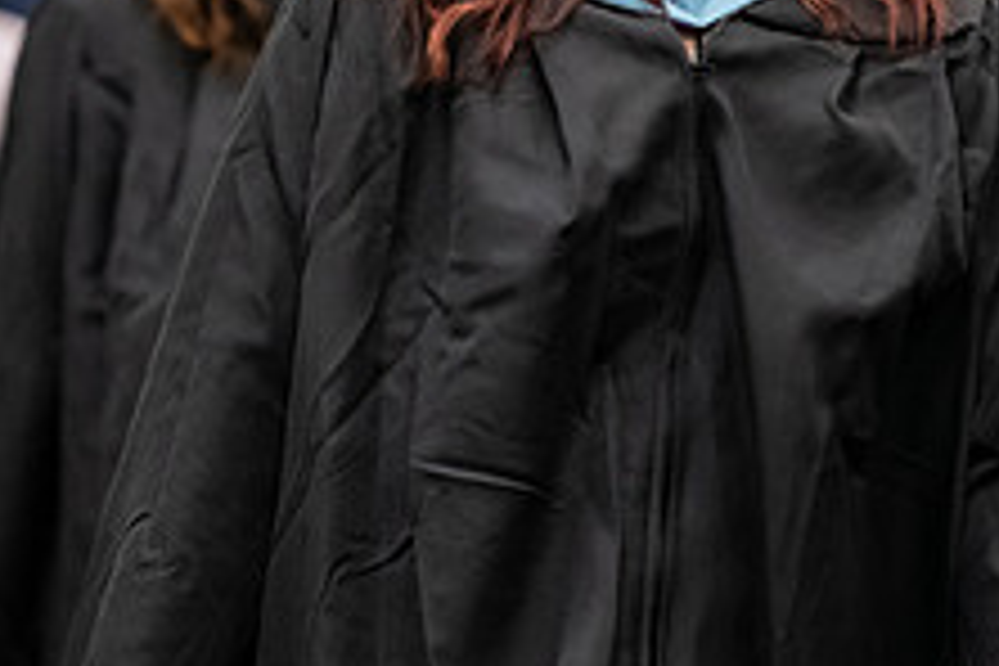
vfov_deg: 3.2
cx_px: 688
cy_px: -61
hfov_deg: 4.8
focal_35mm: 431
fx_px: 11959
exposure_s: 1/200
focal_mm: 165
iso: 2500
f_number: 3.2
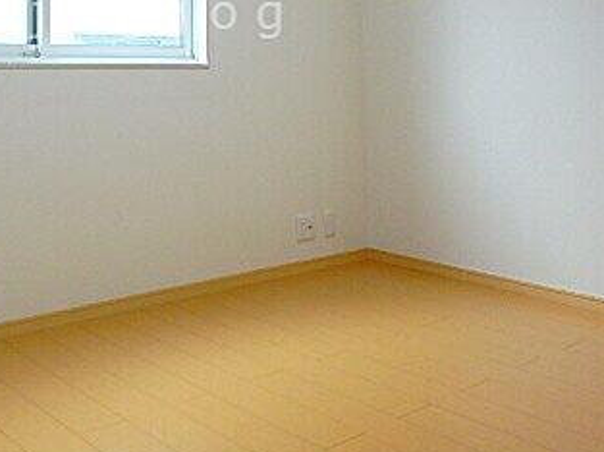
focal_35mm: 43
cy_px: 15
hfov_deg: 42.7
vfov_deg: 31.4
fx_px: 749
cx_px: 160
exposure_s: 1/30
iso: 200
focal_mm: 3.7
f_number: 3.5
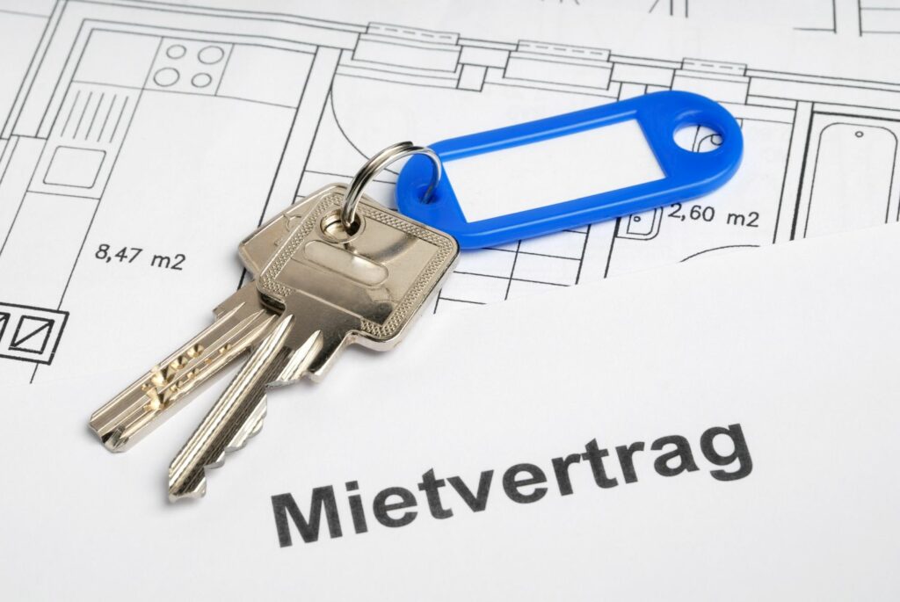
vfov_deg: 10.8
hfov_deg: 16.1
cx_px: 450
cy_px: 301
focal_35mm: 128
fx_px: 3191
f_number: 16
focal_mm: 85
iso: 100
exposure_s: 1/250
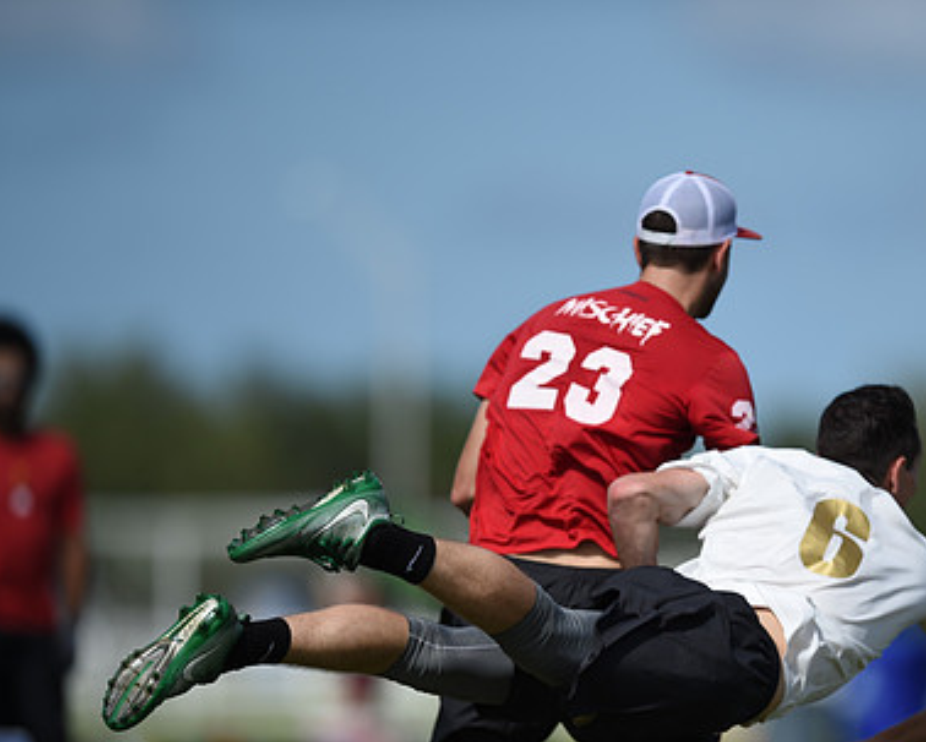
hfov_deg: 3.4
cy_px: 470
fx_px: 15771
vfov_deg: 2.7
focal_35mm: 575
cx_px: 683
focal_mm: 400
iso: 200
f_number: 2.8
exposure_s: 1/8000
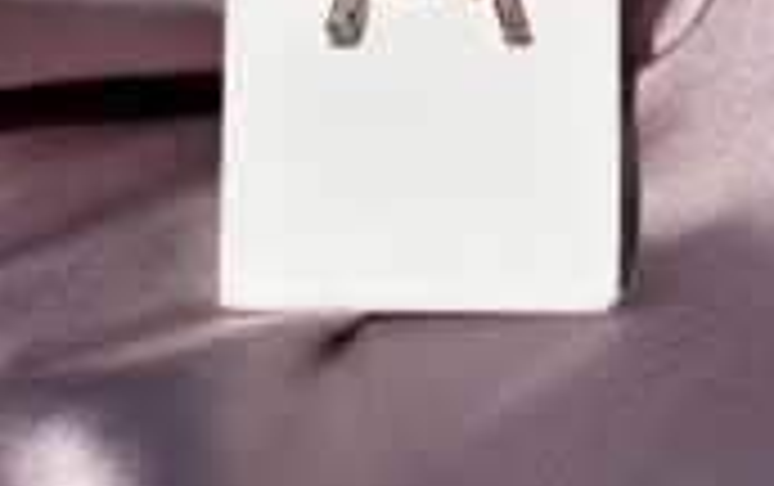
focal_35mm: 118
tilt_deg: -29.4
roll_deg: +2.4
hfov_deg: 17.6
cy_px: 54
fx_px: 2492
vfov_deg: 11.1
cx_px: 418
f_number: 1.78
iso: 80
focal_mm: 6.76
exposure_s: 1/20408
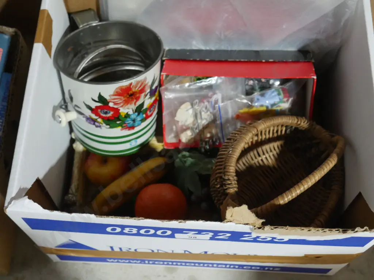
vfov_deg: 28.0
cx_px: 187
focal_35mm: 52
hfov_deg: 36.8
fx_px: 562
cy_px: 140
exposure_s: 1/60
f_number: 5.3
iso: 3200
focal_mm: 26
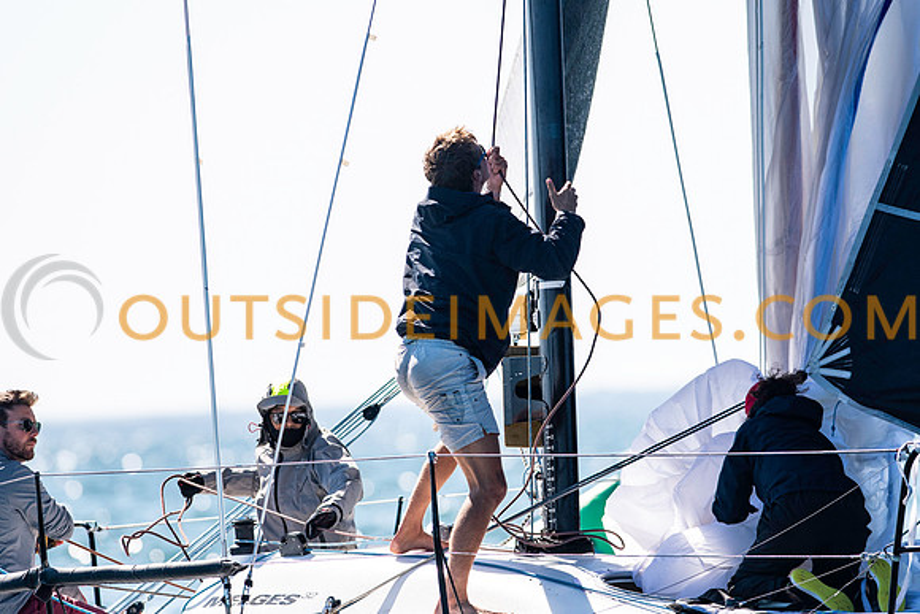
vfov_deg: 3.1
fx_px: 11502
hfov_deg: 4.6
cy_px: 307
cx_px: 460
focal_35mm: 450
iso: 250
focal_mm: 300
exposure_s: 1/3200
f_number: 5
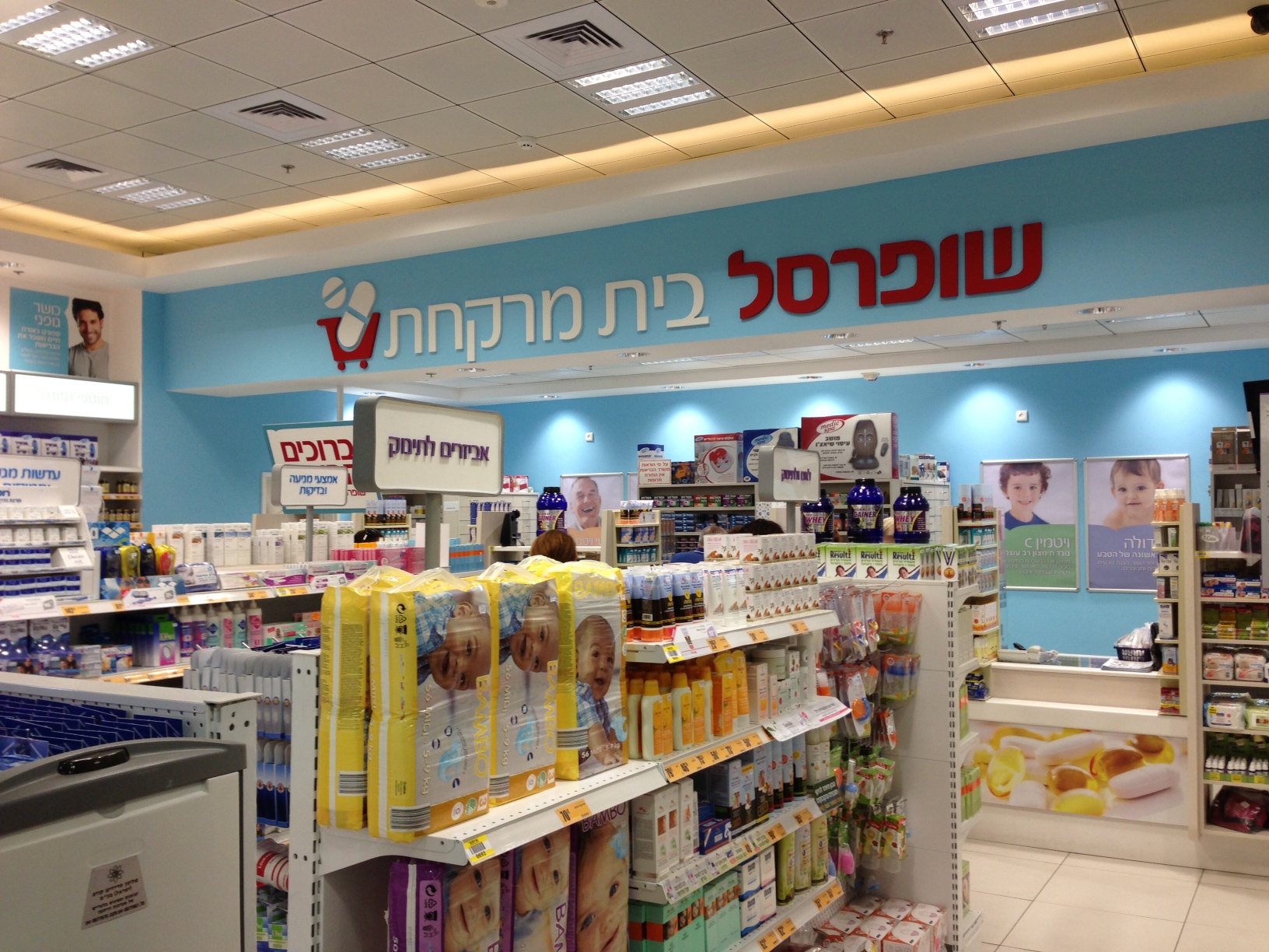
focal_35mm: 33
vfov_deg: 42.9
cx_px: 634
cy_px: 476
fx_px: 1210
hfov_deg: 55.4
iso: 50
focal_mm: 4.13
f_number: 2.4
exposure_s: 1/60
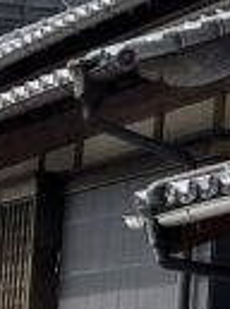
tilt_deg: +10.8
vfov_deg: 9.6
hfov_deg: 7.0
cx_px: 410
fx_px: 1843
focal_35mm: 207
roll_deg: -0.9
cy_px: 153
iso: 32
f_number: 1.6
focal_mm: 4.2
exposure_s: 1/5051
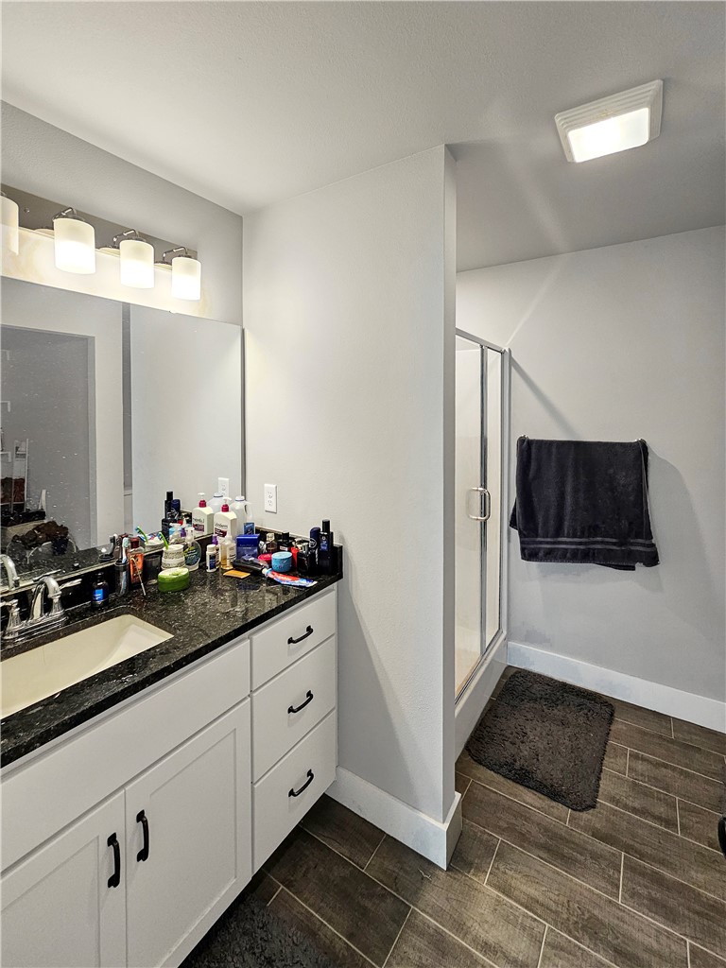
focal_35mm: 13
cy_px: 484
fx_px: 364
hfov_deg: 89.9
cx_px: 363
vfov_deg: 106.2
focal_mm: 2.2
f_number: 2.2
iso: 125
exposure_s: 1/60
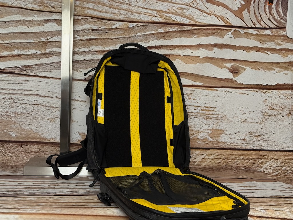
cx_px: 146
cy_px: 110
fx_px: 406
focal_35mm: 48
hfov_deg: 39.7
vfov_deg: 30.3
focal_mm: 6.76
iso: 160
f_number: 1.78
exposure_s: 1/120
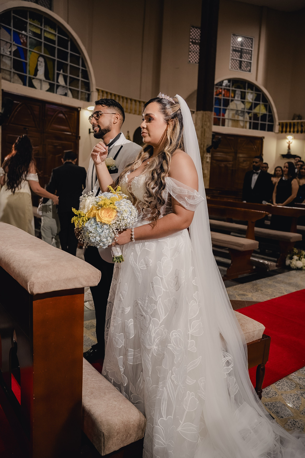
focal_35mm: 28
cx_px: 152
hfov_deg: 46.4
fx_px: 356
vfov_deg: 65.5
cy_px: 229
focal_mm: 28
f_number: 3.2
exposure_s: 1/160
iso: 1000
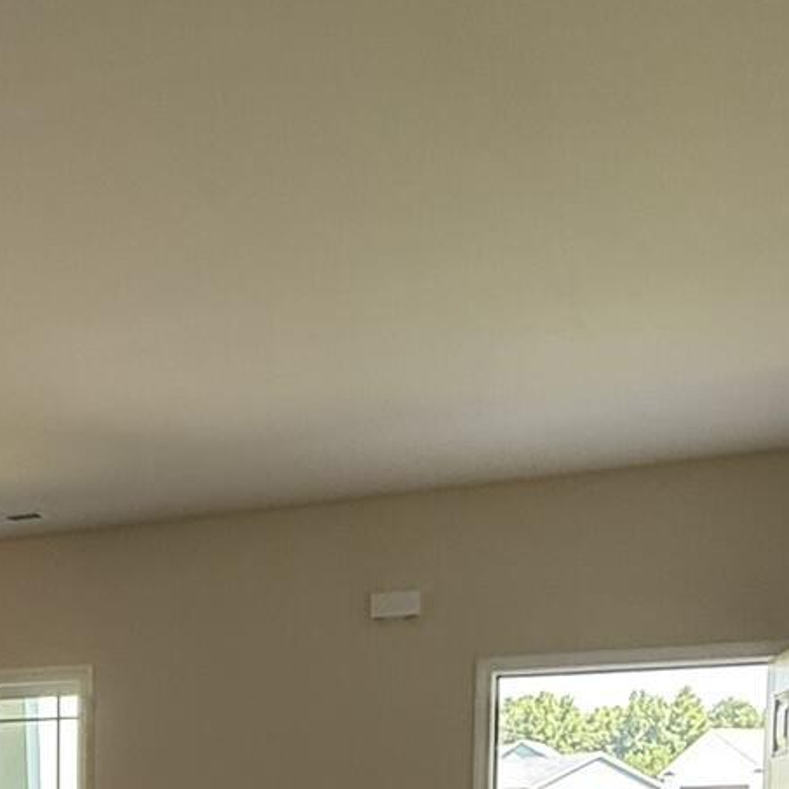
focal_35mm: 56
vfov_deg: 27.4
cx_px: -152
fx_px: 1444
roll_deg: +0.0
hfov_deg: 27.1
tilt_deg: -2.6
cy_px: 914
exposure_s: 1/120
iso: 125
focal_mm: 2.22
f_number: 2.2
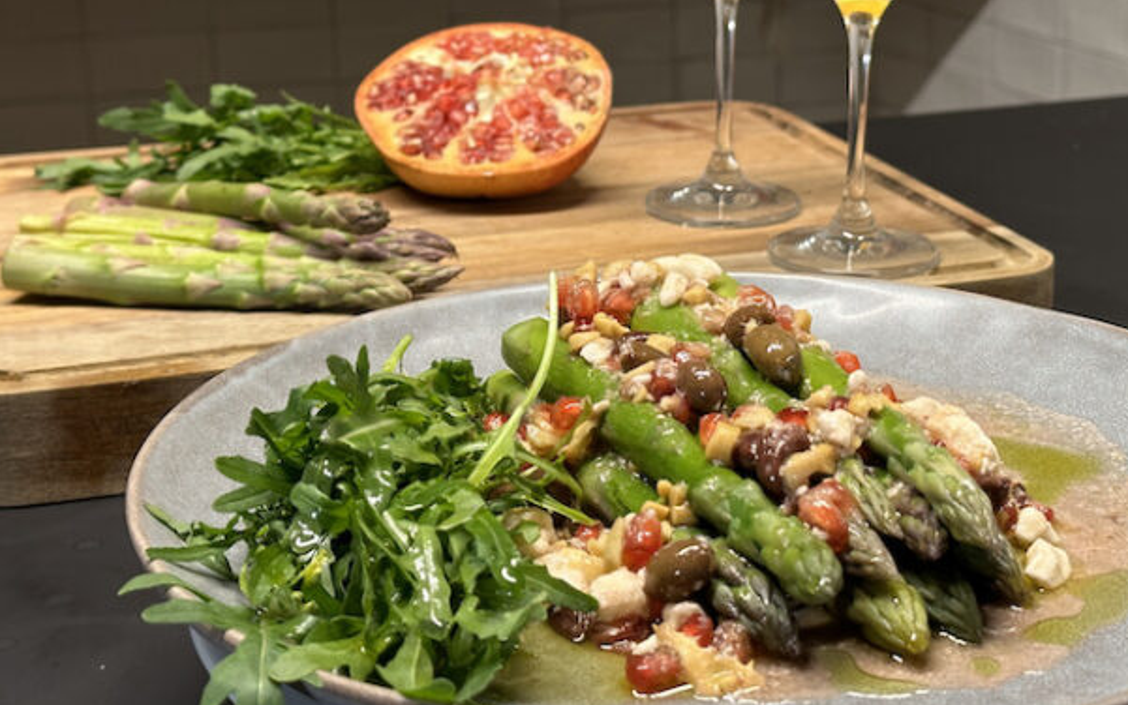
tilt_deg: -15.2
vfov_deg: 19.9
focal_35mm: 65
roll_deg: +1.0
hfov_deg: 31.5
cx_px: 631
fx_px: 1999
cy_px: 189
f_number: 1.78
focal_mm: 6.86
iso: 125
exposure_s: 1/50
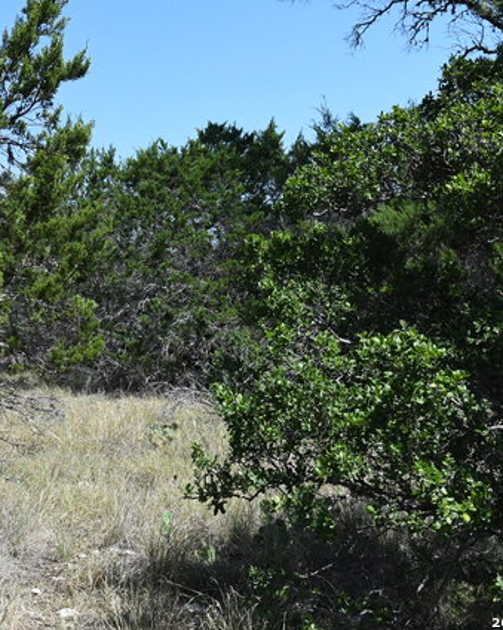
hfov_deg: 22.3
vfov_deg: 27.9
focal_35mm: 68
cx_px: 135
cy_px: 315
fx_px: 1266
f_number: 8
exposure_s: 1/8000
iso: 3600
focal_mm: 32
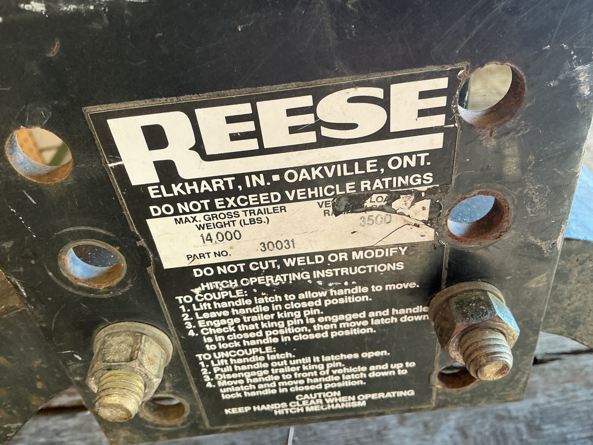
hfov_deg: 61.7
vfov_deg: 48.2
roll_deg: +11.2
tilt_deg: -38.2
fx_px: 497
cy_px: 222
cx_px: 296
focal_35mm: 29
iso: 80
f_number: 1.8
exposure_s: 1/60
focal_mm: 3
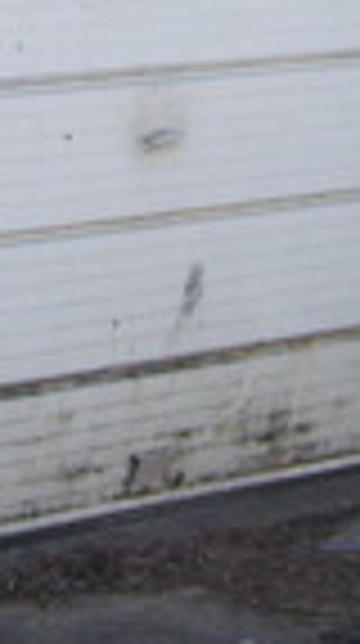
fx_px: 2999
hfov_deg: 6.8
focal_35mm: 176
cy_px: -50
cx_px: -180
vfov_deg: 12.1
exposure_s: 1/320
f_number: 4.8
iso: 80
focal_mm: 6
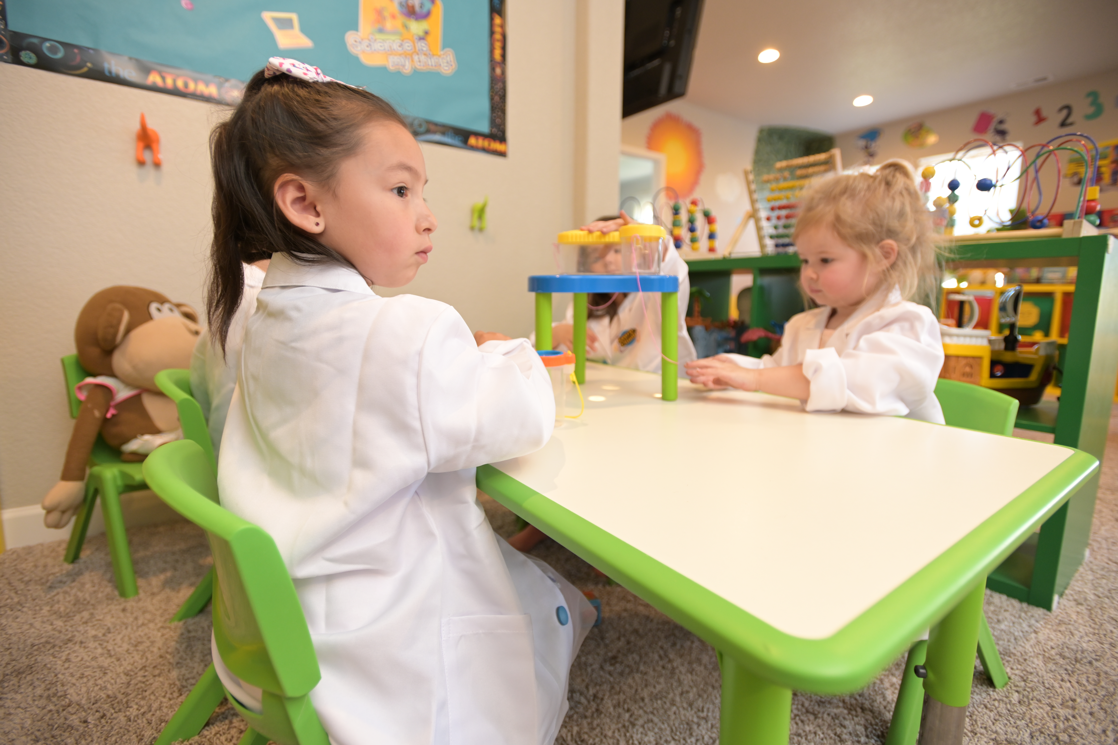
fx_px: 528
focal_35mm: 17
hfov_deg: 93.3
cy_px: 372
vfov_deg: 70.4
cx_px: 559
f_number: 2.8
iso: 800
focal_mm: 17
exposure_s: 1/100
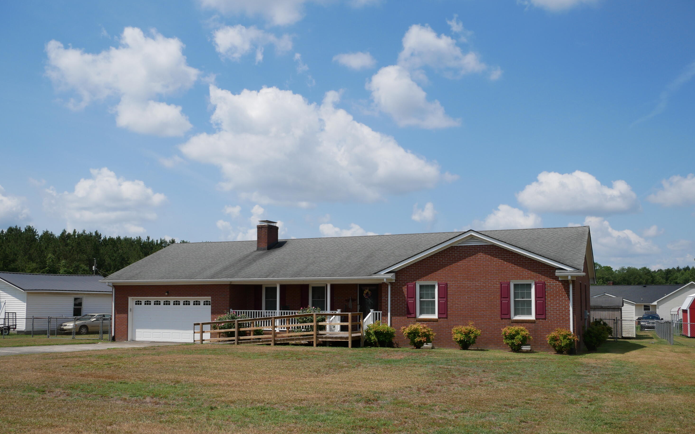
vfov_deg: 34.3
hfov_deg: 52.7
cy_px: 258
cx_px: 352
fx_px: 701
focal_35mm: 37
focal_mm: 17
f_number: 9
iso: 200
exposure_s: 1/640
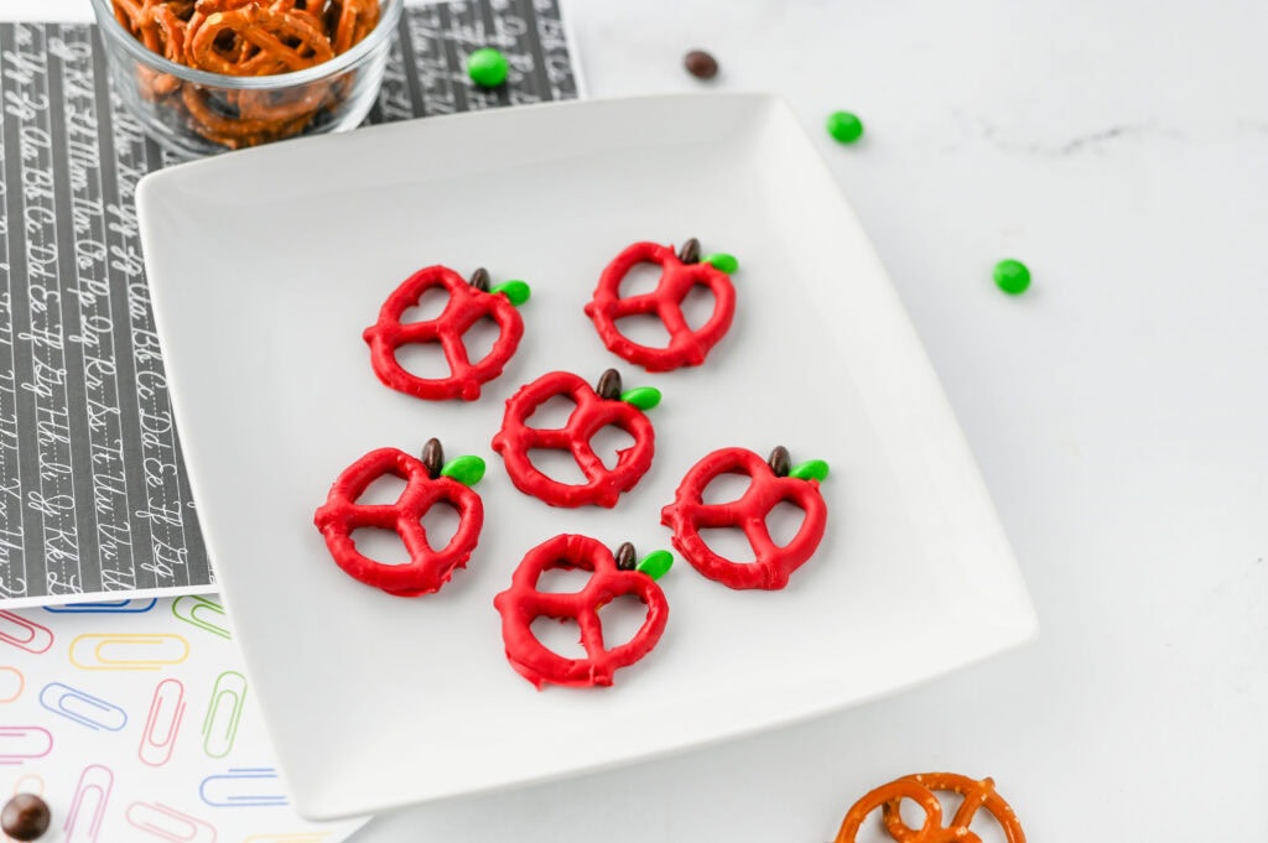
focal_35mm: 50
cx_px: 634
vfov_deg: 26.9
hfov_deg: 39.6
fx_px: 1760
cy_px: 422
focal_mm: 50
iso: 125
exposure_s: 1/100
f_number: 4
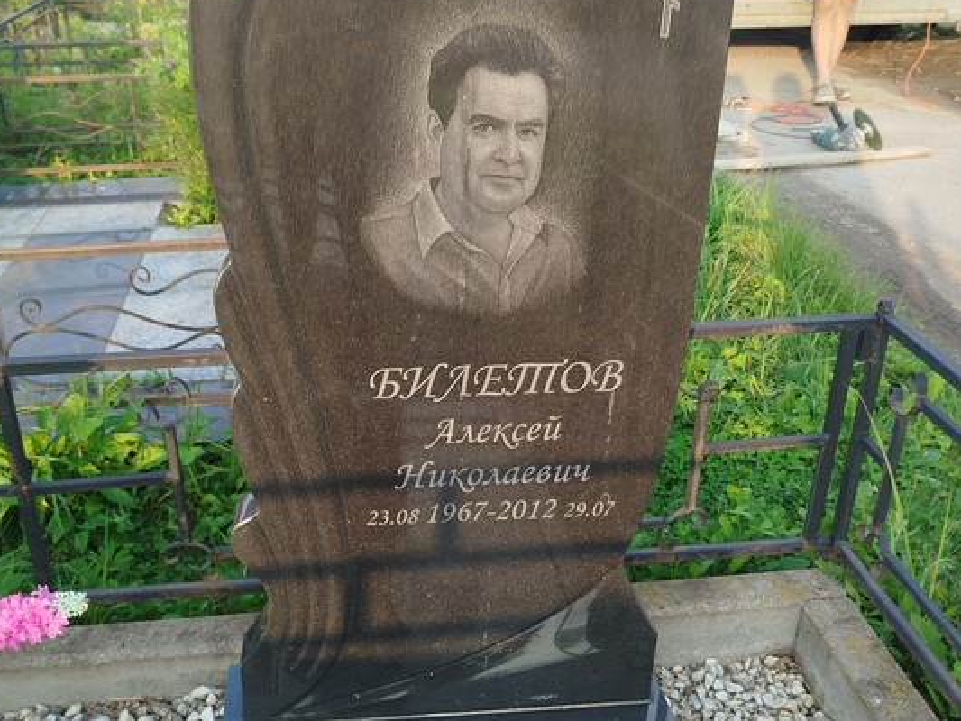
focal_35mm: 36
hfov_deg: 51.3
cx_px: 435
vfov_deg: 39.6
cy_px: 400
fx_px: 1000
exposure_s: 1/197
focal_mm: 5.31
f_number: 1.7
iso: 50
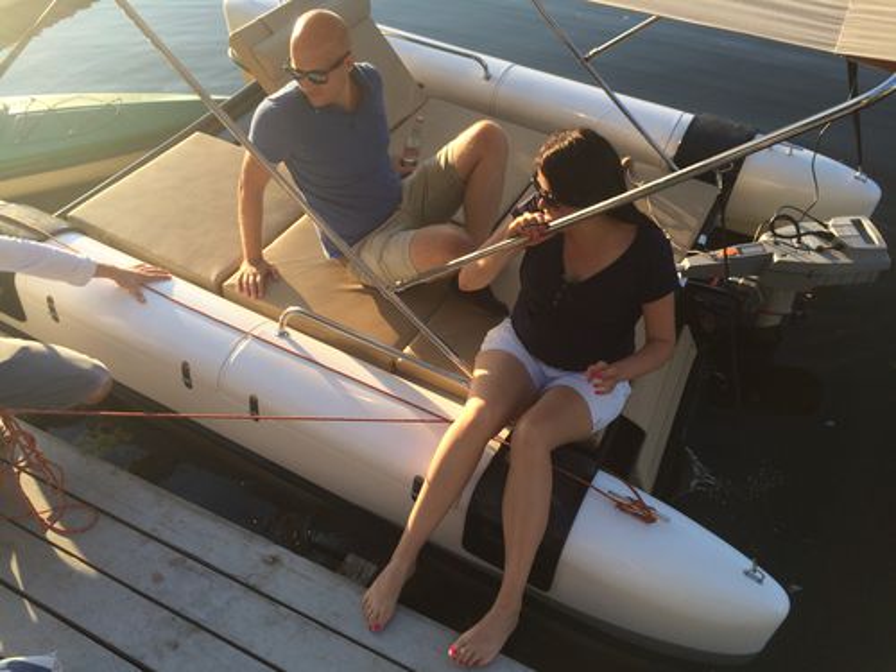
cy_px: 336
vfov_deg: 48.2
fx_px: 751
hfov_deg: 61.7
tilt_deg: -46.7
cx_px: 448
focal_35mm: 29
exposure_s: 1/519
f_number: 2.2
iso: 32
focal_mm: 4.15
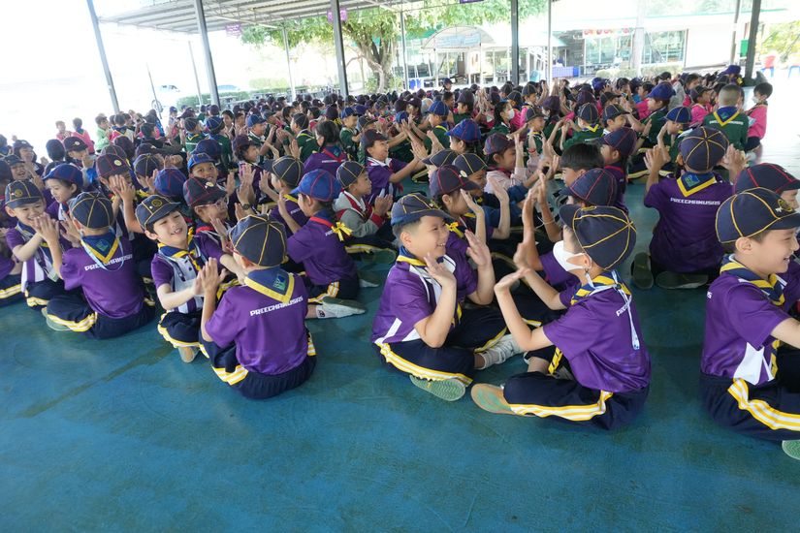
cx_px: 400
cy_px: 266
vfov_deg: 53.1
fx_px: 533
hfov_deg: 73.7
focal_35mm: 24
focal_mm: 16
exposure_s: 1/200
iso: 3200
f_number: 5.6
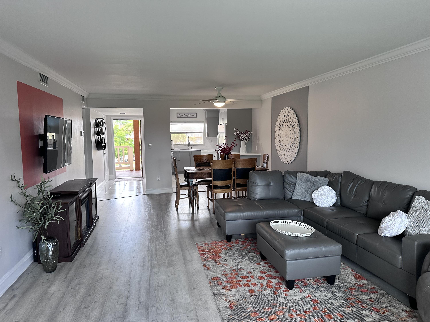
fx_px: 298
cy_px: 161
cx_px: 215
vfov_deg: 56.8
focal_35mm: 24
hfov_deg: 71.6
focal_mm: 6.86
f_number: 1.78
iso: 160
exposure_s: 1/120
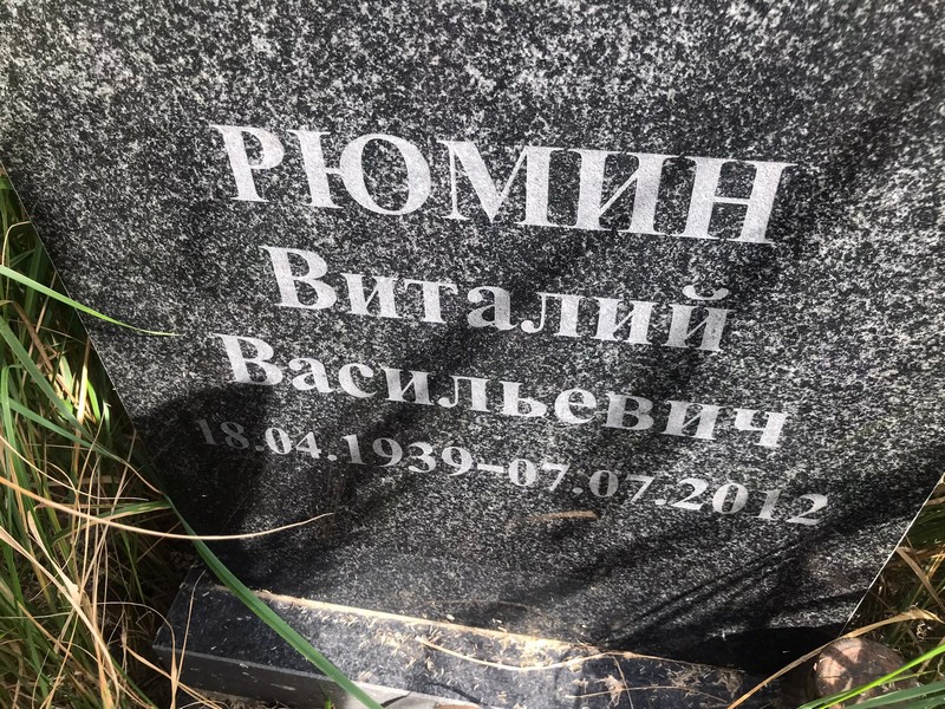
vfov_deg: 49.7
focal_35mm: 28
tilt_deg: -45.9
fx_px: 764
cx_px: 472
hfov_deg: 63.4
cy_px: 354
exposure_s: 1/353
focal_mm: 3.99
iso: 20
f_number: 1.8
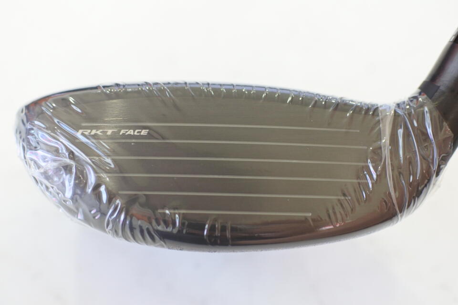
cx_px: 229
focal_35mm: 49
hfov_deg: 40.3
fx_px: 623
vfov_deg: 27.5
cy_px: 152
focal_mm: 18.5
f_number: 2.5
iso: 800
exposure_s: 1/125
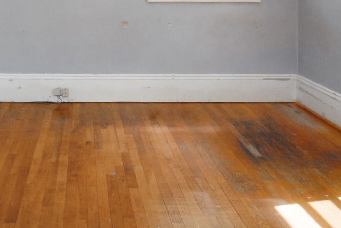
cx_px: 57
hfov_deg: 42.0
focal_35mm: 44
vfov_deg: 29.5
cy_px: 31
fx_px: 417
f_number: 5.6
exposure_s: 1/50
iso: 640
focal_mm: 10
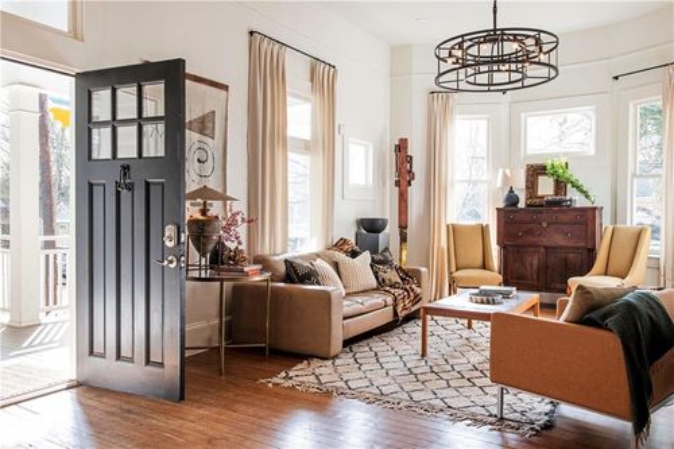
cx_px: 337
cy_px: 224
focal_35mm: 31
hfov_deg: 60.3
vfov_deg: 42.3
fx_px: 580
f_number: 9
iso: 400
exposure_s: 1/125
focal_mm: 31
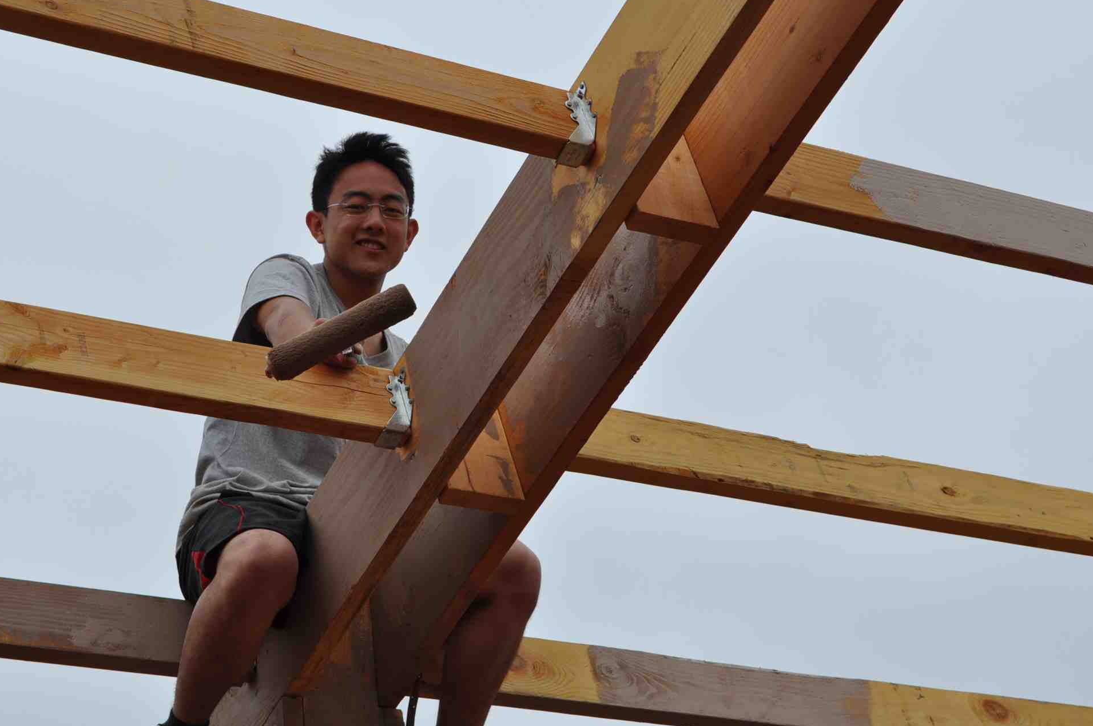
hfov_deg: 22.0
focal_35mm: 93
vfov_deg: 14.7
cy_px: 320
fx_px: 2807
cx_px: 516
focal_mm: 55
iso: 200
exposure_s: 1/320
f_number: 9
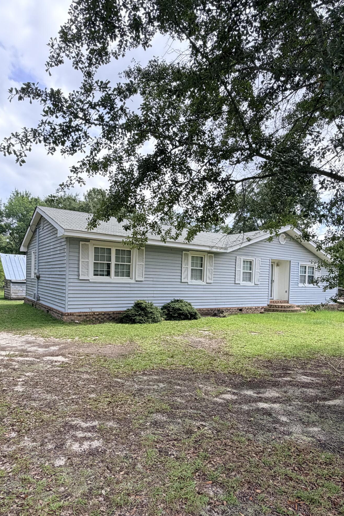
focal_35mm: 22
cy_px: 290
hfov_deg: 57.2
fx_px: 315
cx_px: 175
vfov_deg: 78.2
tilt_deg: -1.7
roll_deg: -1.5
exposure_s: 1/760
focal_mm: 2.22
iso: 40
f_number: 2.2
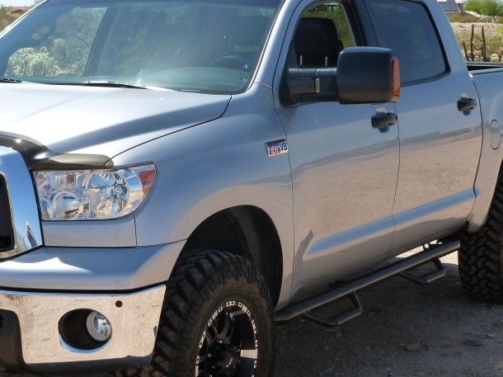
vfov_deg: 17.6
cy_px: 193
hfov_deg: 23.2
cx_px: 172
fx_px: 1220
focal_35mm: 84
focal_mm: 9
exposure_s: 1/640
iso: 160
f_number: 3.9
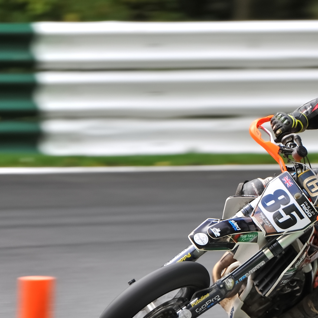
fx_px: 4126
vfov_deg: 4.4
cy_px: 242
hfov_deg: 4.4
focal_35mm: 397
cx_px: 352
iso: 220
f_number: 2.8
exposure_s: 1/200
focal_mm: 200
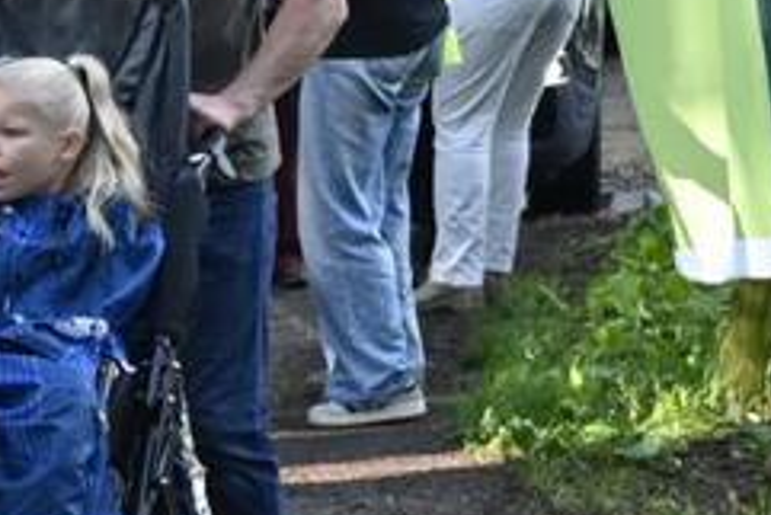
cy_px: 238
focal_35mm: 222
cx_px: -438
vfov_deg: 6.2
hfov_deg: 9.0
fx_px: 4757
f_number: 4.2
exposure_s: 1/125
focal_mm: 36
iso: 560
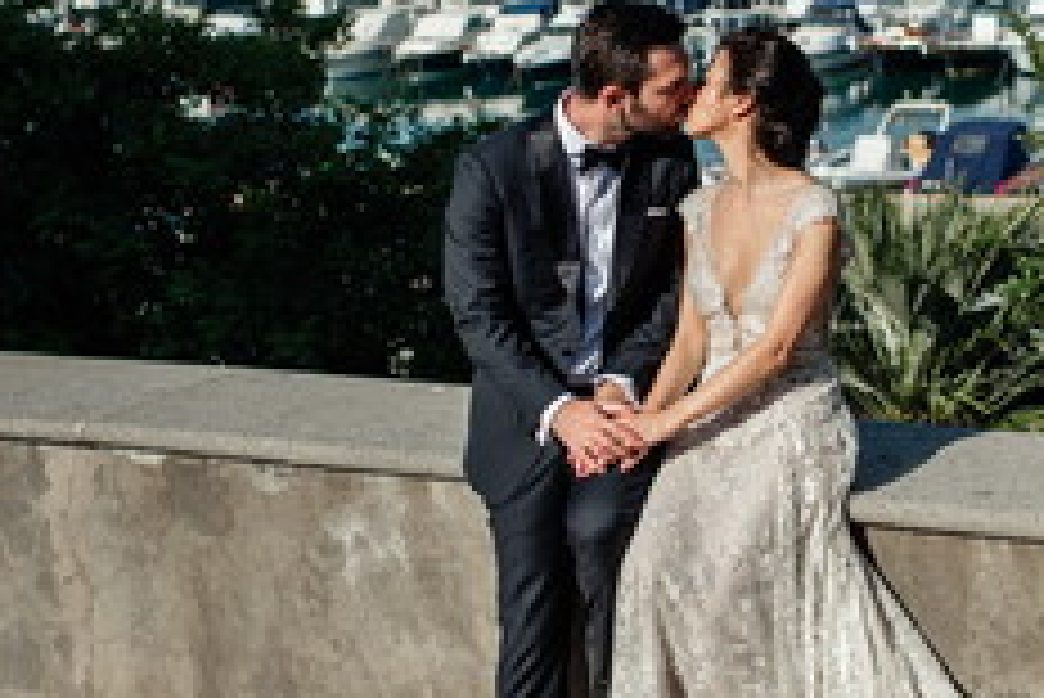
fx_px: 2583
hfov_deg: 22.7
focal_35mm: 89
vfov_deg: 15.4
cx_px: 774
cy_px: 234
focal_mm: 35
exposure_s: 1/4000
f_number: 3.5
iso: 160
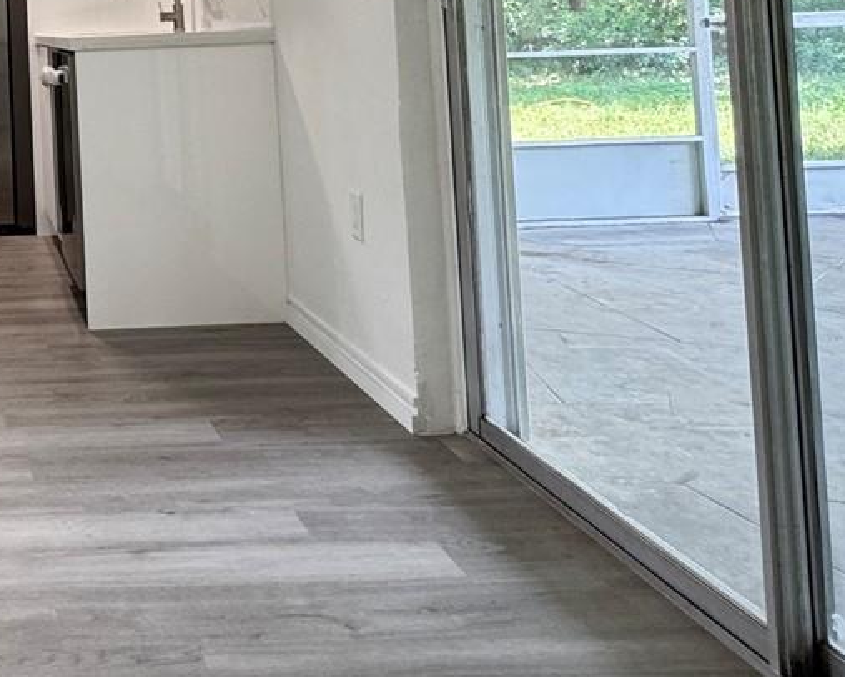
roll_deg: +1.9
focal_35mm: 43
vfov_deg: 32.0
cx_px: -52
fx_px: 1076
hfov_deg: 37.1
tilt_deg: +2.0
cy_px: -12
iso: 250
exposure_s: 1/60
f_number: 2.2
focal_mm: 2.22
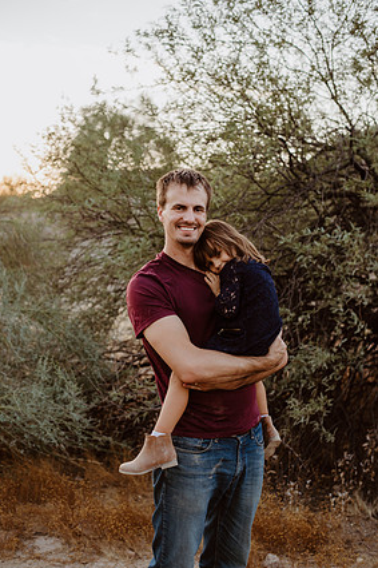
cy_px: 298
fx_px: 835
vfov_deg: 37.5
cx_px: 180
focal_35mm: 53
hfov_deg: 25.5
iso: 200
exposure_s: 1/250
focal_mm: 50
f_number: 2.8
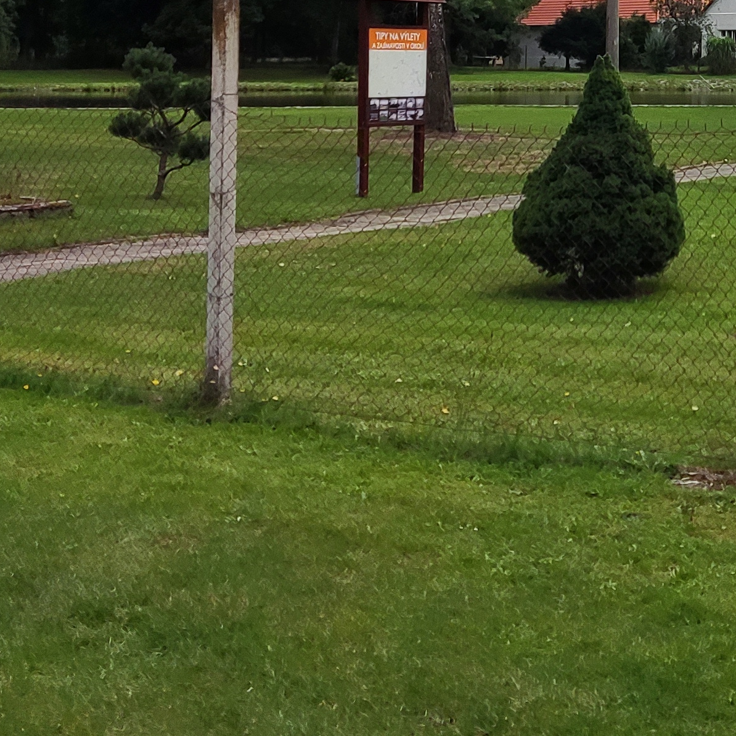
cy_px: -18
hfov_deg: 22.8
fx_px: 1780
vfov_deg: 22.4
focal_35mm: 74
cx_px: 654
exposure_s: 1/2580
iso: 50
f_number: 1.79
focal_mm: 4.71
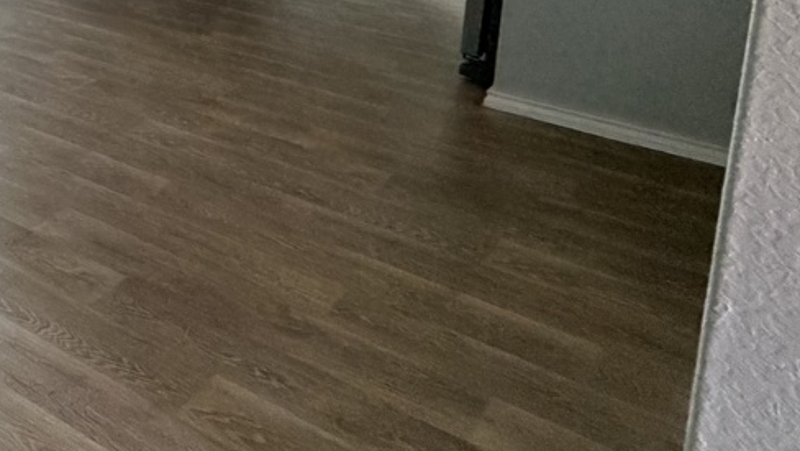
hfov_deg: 36.9
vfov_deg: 23.3
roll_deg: +0.6
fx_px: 955
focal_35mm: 45
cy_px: -144
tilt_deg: -6.5
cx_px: -115
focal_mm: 2.22
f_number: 2.2
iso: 500
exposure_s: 1/60
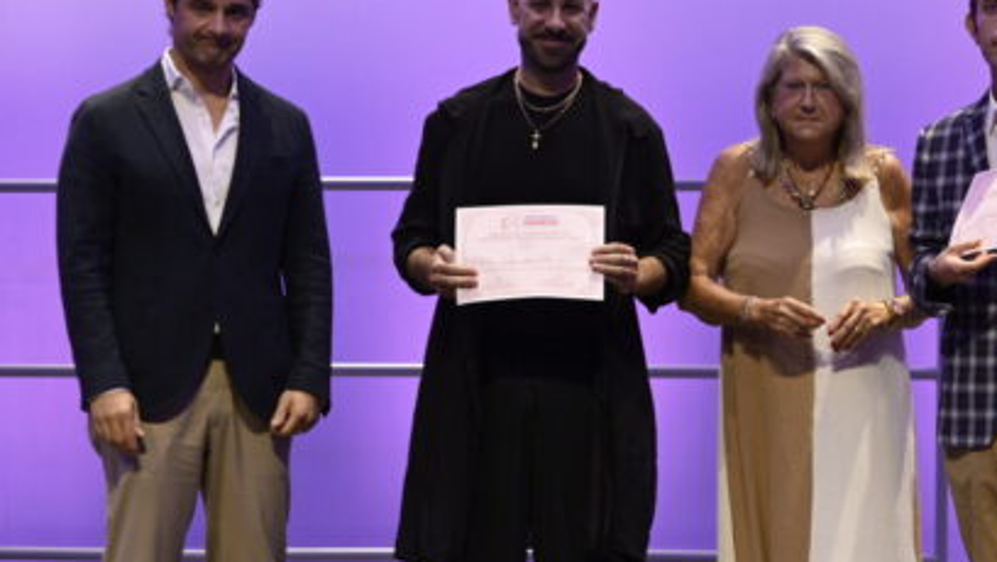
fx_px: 5158
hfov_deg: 11.0
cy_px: 335
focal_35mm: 195
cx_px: 877
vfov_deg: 6.2
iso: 2000
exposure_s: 1/200
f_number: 4
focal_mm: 99
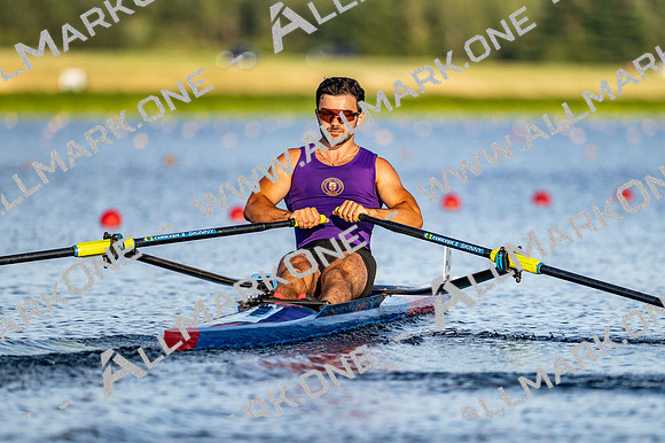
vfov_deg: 2.3
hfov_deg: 3.4
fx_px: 11077
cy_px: 222
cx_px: 332
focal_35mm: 600
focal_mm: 400
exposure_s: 1/2500
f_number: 4.5
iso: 280
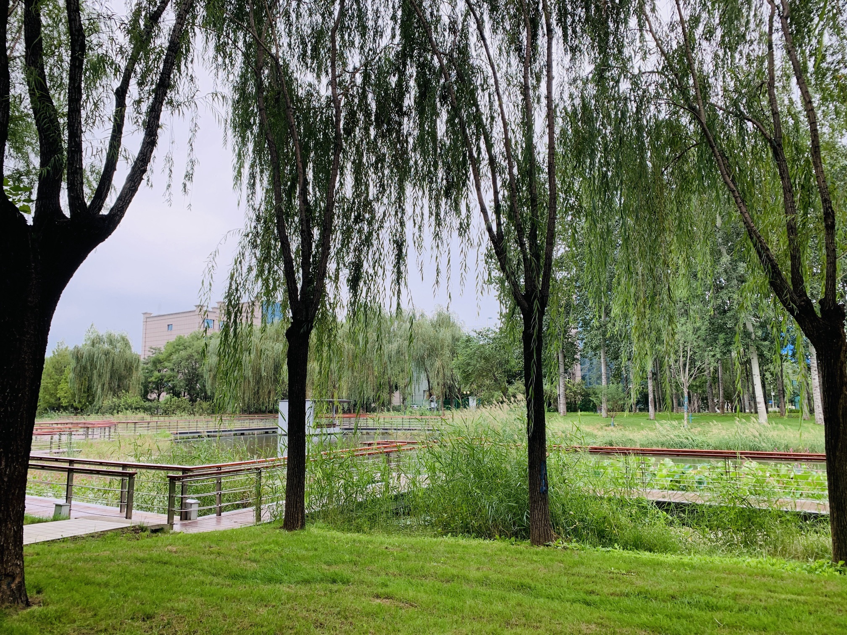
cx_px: 424
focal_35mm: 26
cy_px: 318
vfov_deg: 53.1
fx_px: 636
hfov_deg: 67.3
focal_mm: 4.25
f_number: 1.8
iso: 25
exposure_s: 1/256
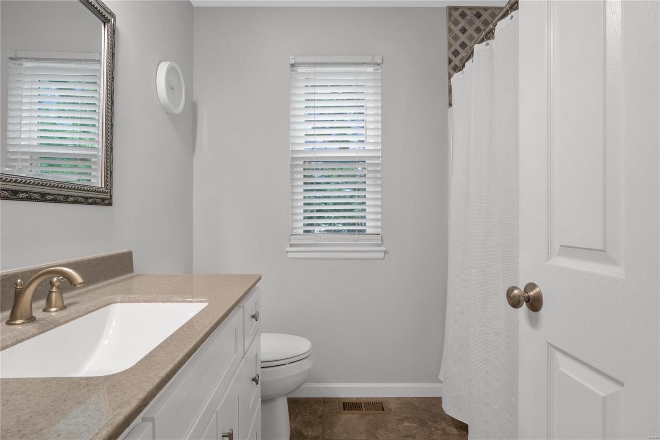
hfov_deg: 90.0
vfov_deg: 67.4
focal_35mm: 18
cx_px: 330
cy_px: 220
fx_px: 330
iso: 400
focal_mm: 9
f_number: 8
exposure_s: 1/15
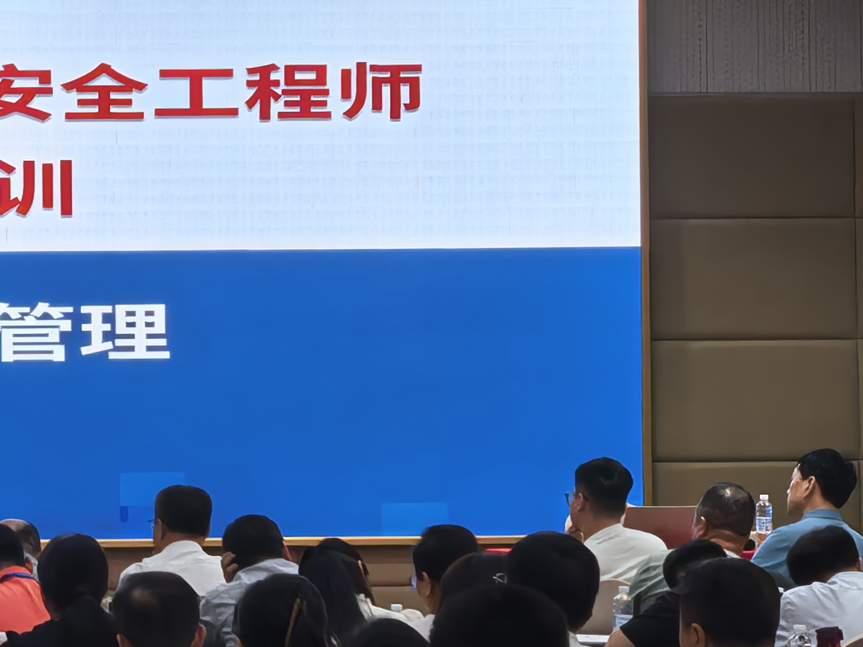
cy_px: 379
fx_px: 4363
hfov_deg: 11.2
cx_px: -70
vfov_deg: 8.5
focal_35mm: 175
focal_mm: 8.5
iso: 80
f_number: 4
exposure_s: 1/60
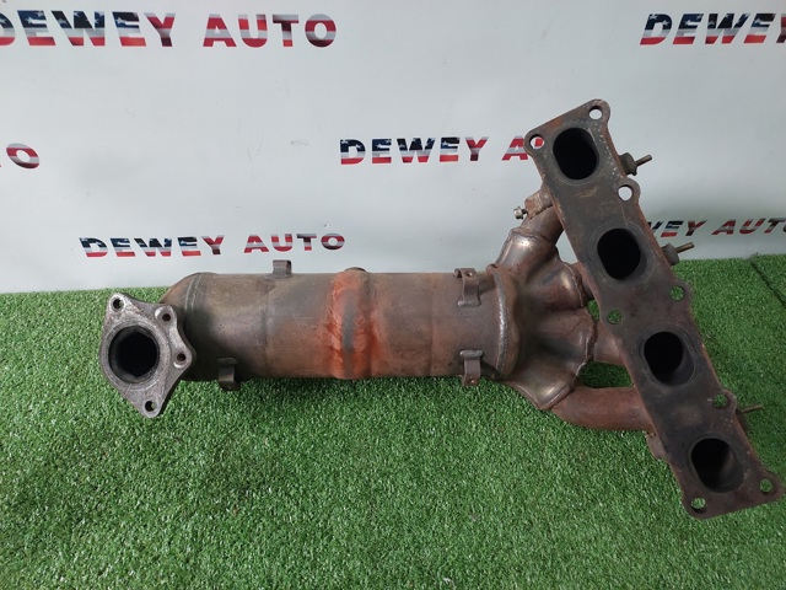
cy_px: 295
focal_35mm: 28
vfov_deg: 49.7
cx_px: 393
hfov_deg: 63.4
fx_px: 636
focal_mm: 5.32
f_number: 1.8
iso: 200
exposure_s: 1/120
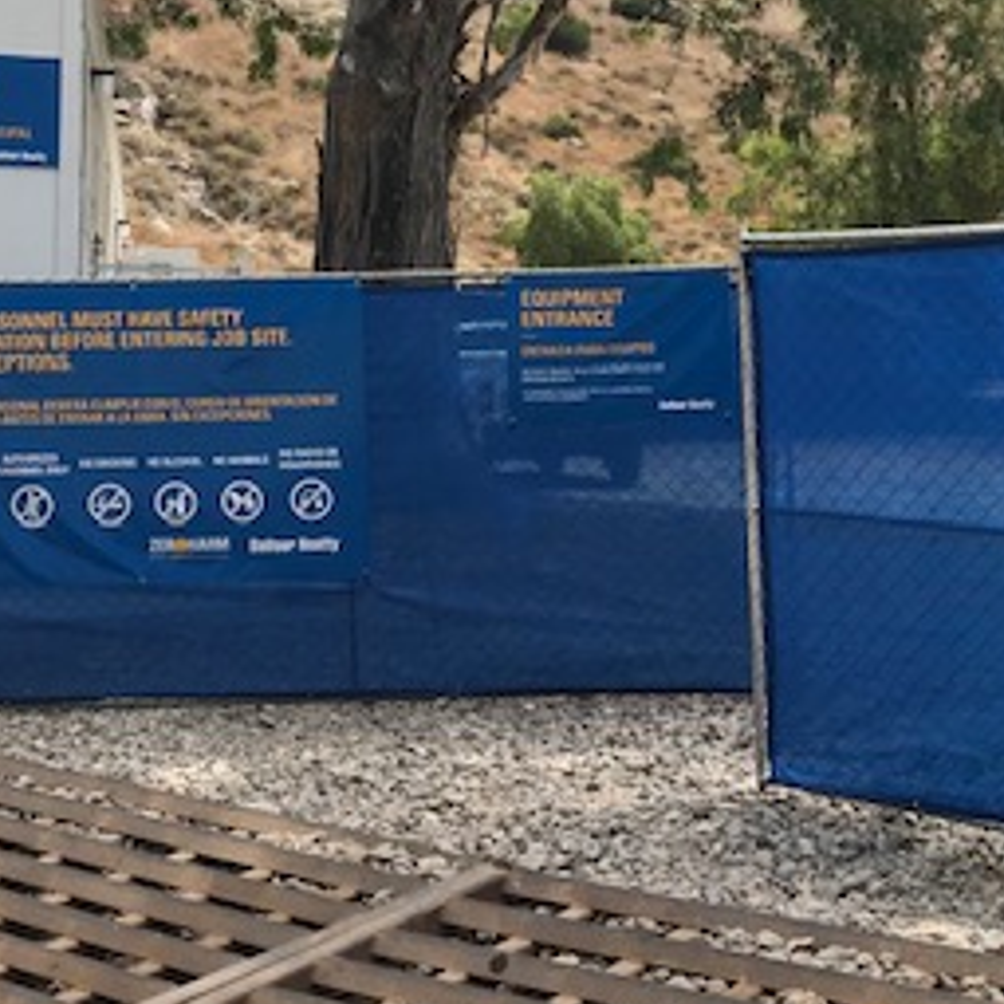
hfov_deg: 27.7
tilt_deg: +2.0
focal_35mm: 62
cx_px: 606
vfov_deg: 27.6
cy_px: 366
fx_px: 2034
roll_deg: +0.8
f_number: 1.8
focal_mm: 3.99
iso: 20
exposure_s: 1/1742
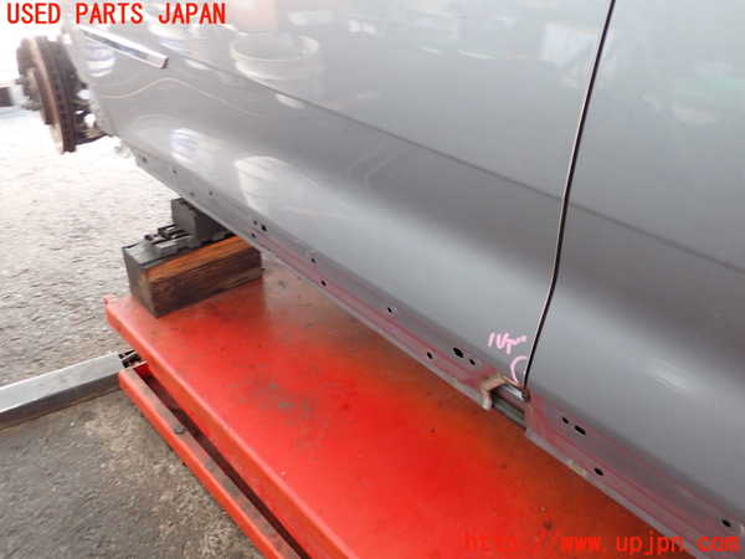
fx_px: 646
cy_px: 280
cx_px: 372
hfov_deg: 60.0
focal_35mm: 30
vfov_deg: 46.8
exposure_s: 1/40
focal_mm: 5.4
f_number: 2.3
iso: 200
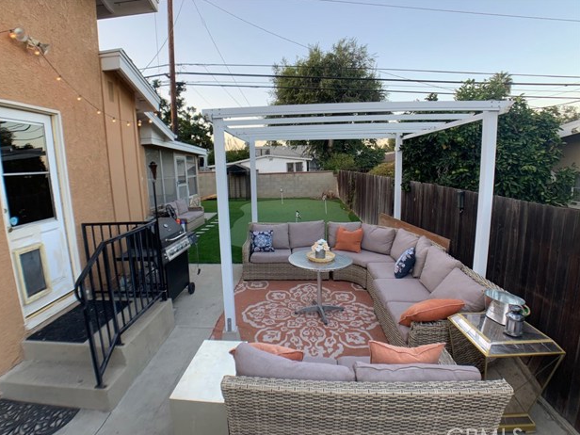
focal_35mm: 27
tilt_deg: -7.8
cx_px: 280
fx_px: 452
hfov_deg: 65.3
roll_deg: +2.4
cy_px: 224
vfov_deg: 51.3
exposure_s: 1/122
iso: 25
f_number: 1.8
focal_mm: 4.25
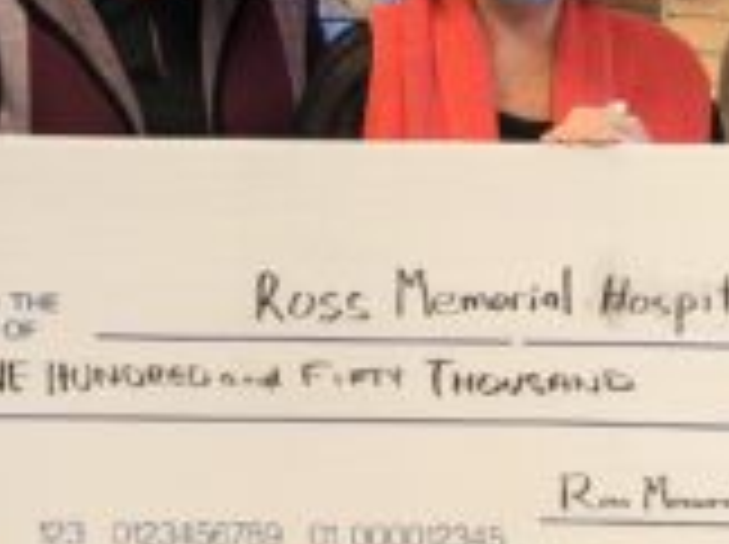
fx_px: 2187
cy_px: 297
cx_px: 482
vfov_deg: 14.2
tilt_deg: -14.5
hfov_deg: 18.9
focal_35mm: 104
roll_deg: -1.0
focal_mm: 3.99
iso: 20
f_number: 1.8
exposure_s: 1/19
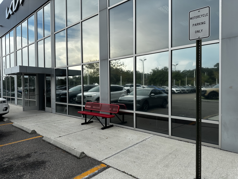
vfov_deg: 56.8
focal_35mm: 24
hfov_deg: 71.6
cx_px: 119
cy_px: 90
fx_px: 165
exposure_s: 1/2070
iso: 80
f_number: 1.78
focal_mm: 6.86
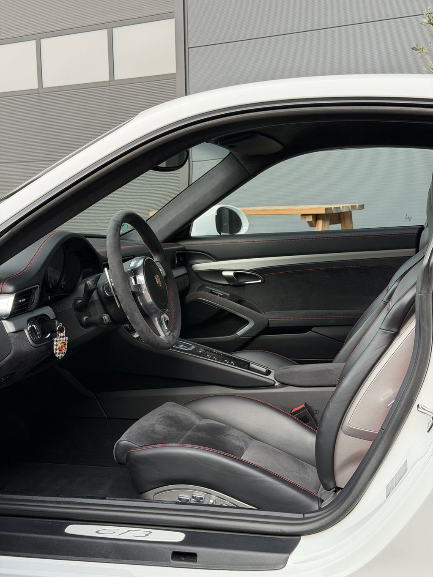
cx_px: 216
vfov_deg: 39.7
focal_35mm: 48
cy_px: 288
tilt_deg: -6.2
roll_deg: +1.2
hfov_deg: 30.3
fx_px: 800
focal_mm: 6.76
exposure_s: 1/181
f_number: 1.78
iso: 80
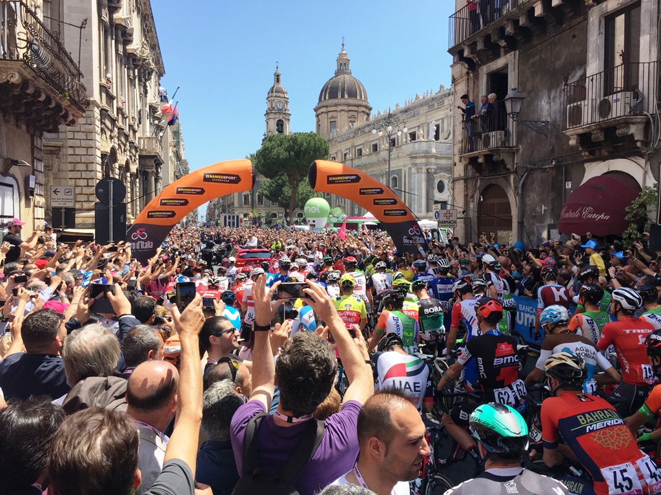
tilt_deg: +0.5
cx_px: 330
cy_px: 248
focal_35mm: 29
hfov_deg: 61.7
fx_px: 554
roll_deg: -1.0
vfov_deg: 48.2
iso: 32
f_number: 2.2
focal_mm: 4.15
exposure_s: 1/1799
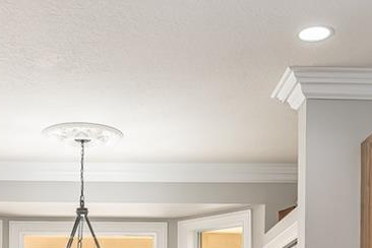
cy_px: 363
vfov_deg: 17.6
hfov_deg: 28.6
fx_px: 723
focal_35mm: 70
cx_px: 122
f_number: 8
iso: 200
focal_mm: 16
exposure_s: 1/50
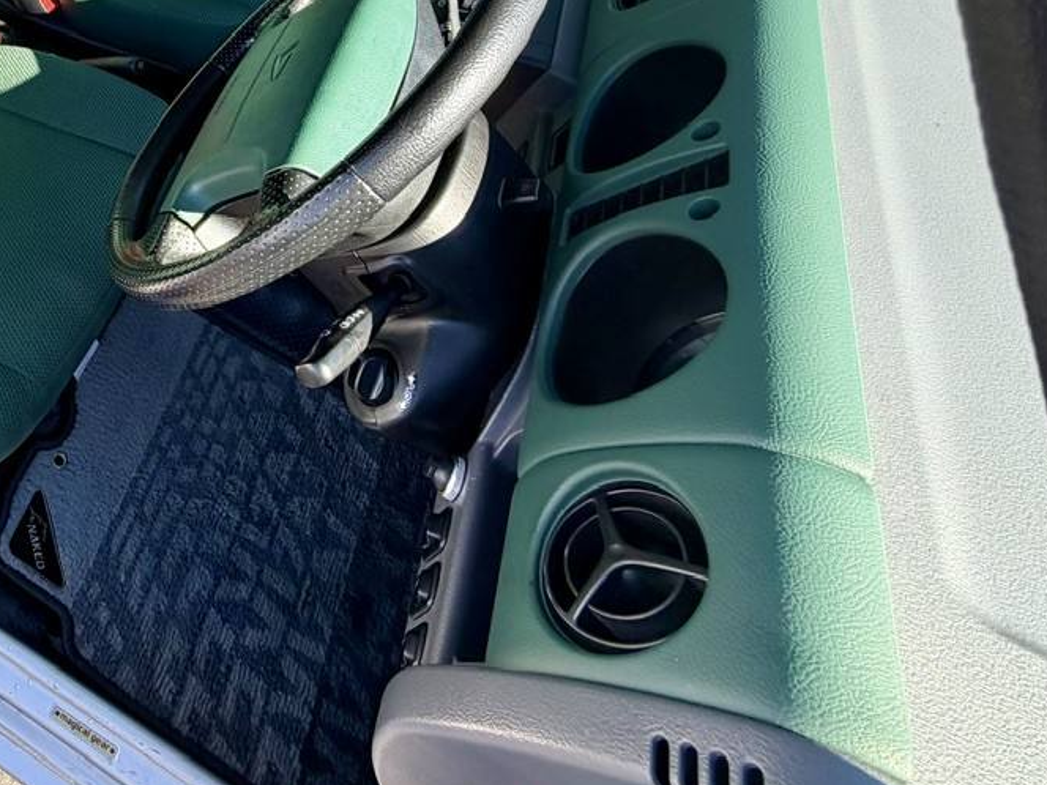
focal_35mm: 27
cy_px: 74
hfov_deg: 54.6
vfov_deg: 46.2
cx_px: 60
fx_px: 817
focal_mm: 2.22
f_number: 2.2
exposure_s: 1/233
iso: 50
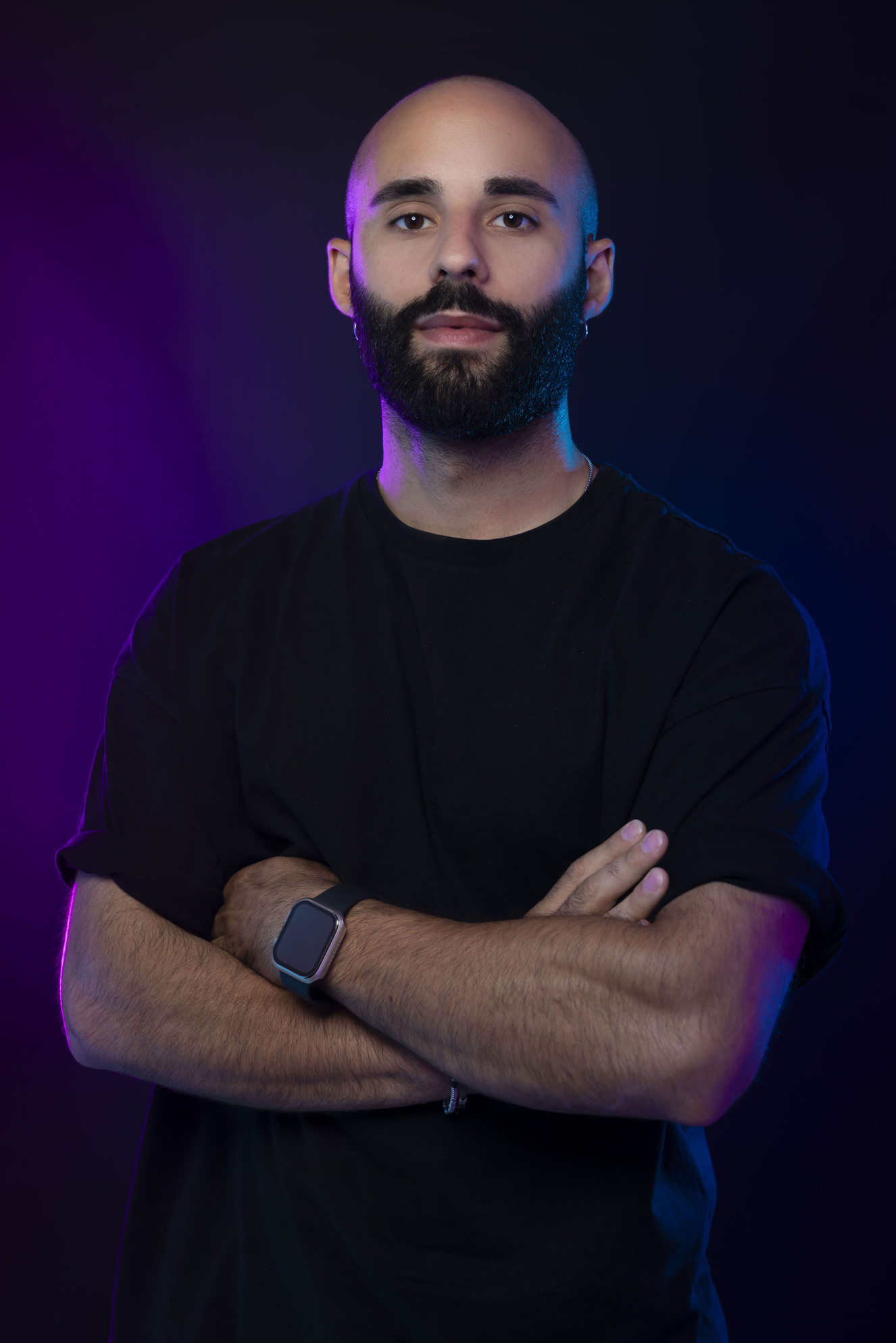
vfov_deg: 42.7
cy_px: 672
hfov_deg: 29.3
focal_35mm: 46
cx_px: 448
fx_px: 1717
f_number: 4.5
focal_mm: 46
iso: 50
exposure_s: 1/10
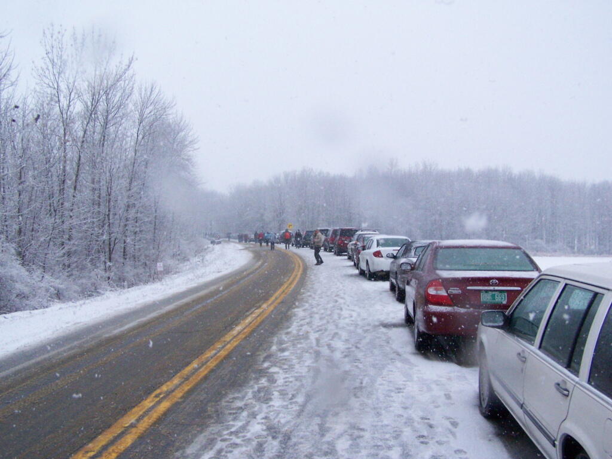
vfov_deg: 37.7
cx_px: 306
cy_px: 230
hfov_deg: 49.0
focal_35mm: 38
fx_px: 672
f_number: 4
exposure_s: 1/640
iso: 400
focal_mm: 6.3
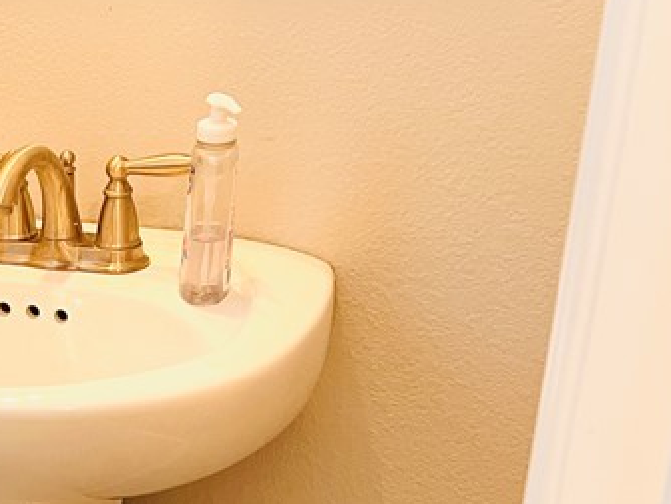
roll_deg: +5.5
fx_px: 1532
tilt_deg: -24.2
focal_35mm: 79
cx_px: -333
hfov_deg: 21.0
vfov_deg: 18.0
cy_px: 546
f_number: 1.5
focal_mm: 5.7
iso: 200
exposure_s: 1/60
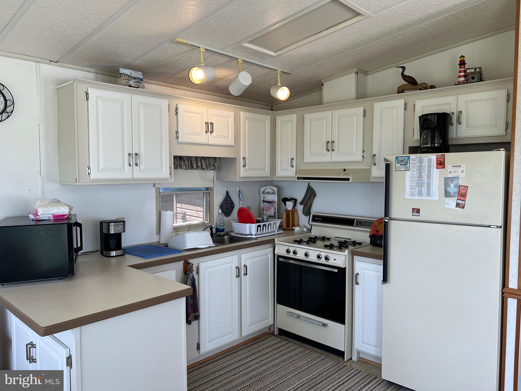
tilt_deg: -4.5
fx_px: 391
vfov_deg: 53.1
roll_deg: +0.4
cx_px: 260
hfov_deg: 67.3
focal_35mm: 26
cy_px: 196
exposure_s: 1/202
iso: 40
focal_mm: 5.7
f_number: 1.5
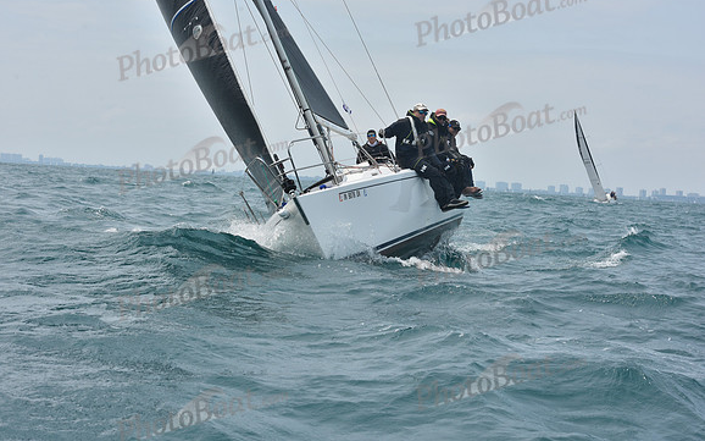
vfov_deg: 14.8
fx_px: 1690
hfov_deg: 23.6
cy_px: 208
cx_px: 352
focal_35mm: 88
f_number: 11
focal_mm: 86
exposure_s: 1/800
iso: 250
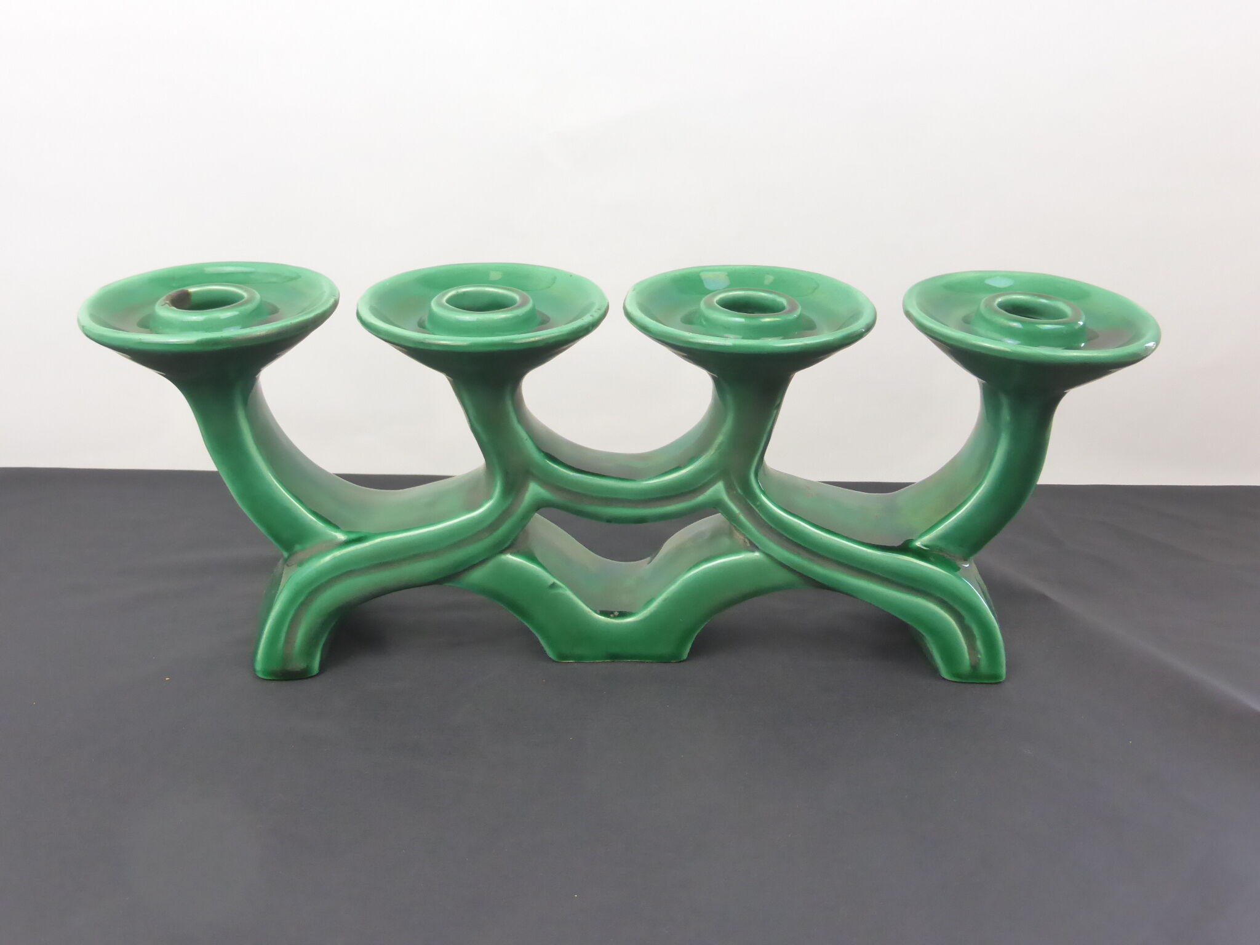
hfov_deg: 47.9
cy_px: 472
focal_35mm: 39
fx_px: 1420
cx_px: 630
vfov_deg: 36.8
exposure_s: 1/60
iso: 500
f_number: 3.9
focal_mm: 6.9
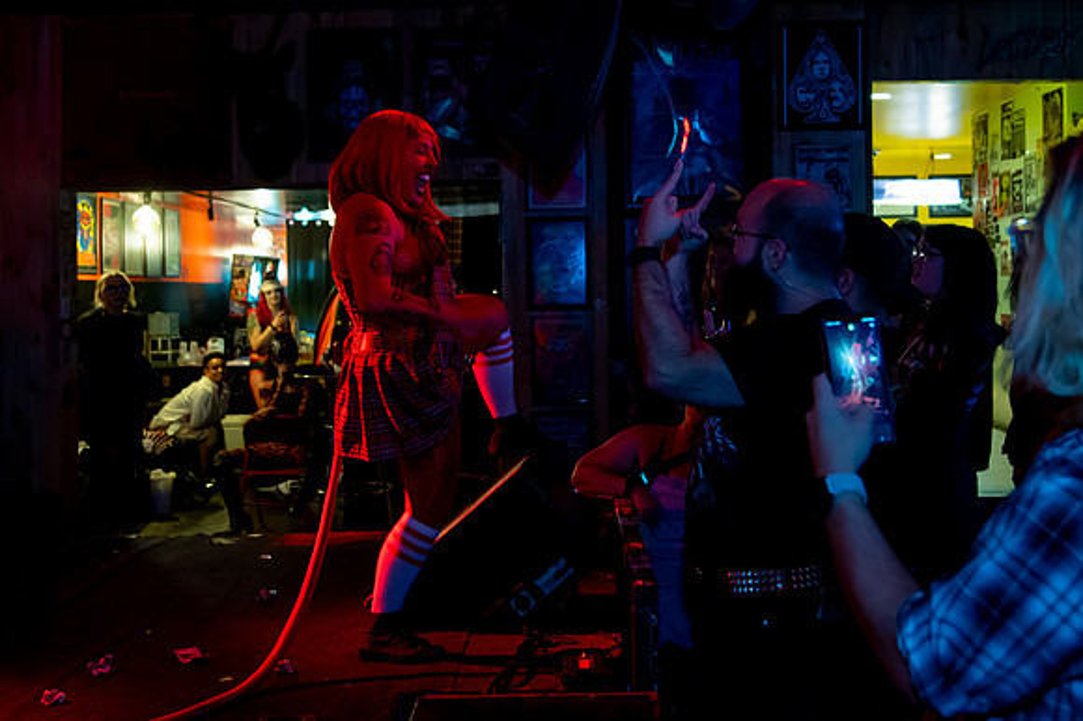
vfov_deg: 28.3
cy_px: 271
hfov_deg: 41.6
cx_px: 542
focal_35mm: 47
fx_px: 1426
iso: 5000
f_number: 4
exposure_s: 1/50
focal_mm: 38
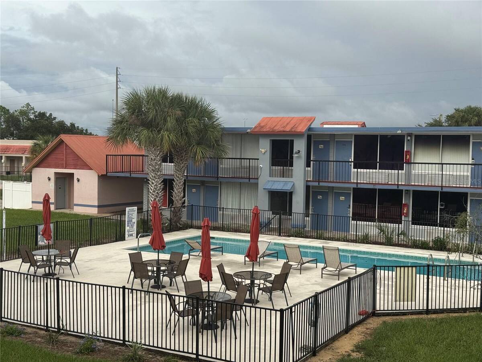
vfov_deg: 30.3
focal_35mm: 48
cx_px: 241
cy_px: 181
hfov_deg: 39.7
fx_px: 668
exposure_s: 1/3610
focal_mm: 6.76
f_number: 1.78
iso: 64
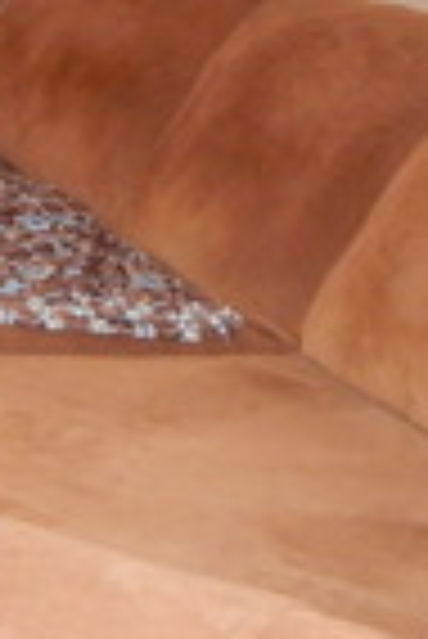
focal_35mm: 103
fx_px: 1832
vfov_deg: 19.7
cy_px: 180
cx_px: -640
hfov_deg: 11.0
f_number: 3
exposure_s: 1/30
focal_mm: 4
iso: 320
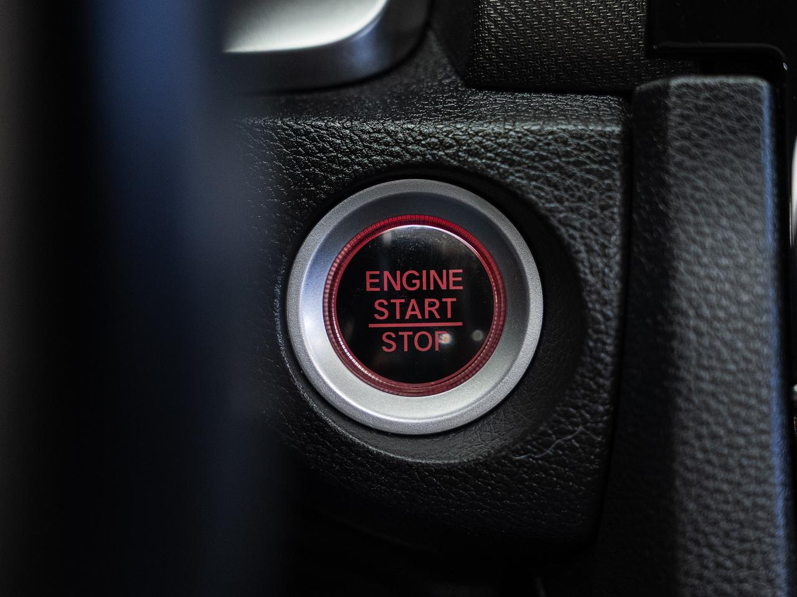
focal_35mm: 73
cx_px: 426
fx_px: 1685
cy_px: 301
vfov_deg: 20.1
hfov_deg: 26.6
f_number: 4
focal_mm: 51.2
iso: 1000
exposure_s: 1/40
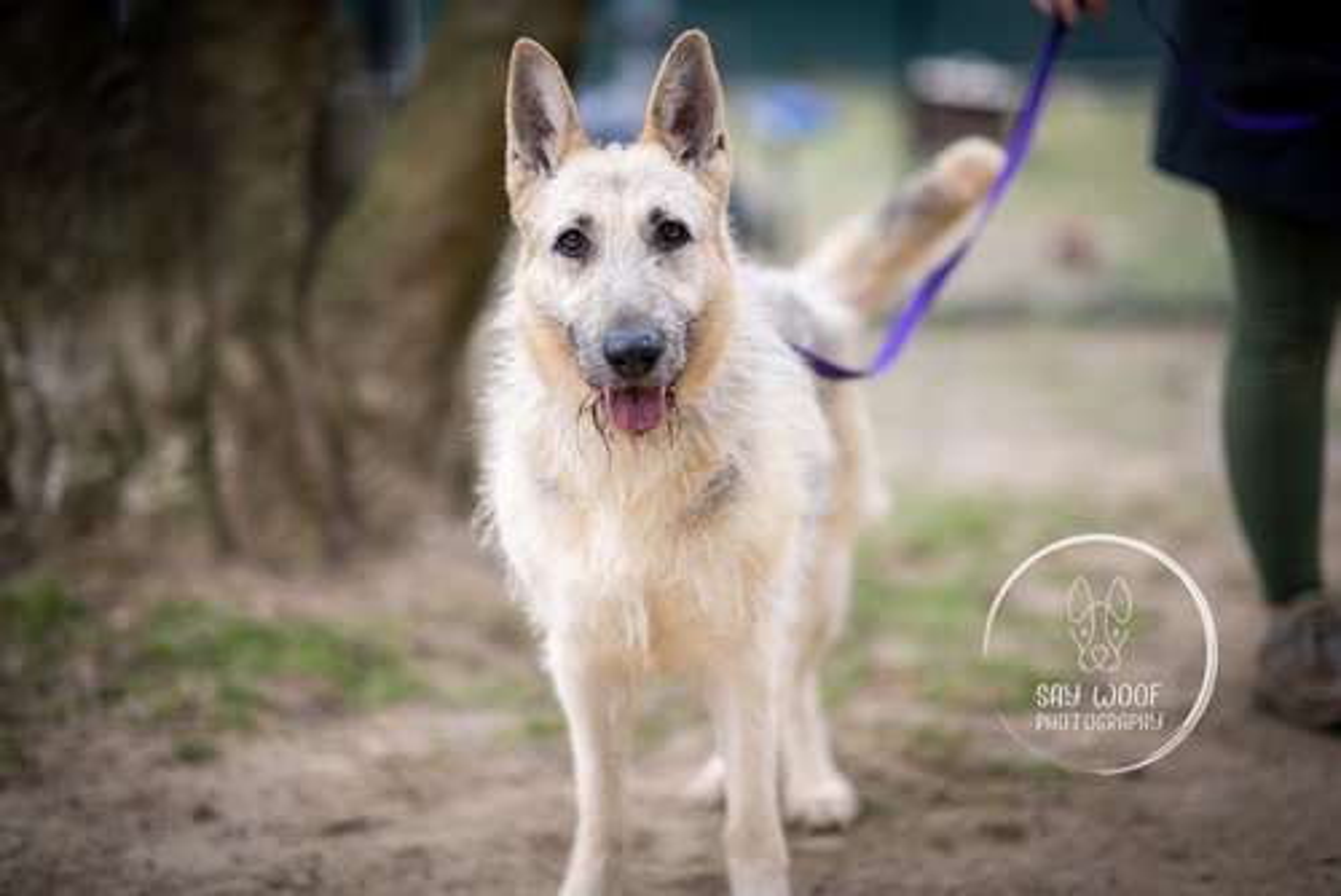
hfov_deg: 23.9
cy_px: 448
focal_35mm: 85
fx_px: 3168
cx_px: 670
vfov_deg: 16.1
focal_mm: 85
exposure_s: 1/640
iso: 125
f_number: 1.4
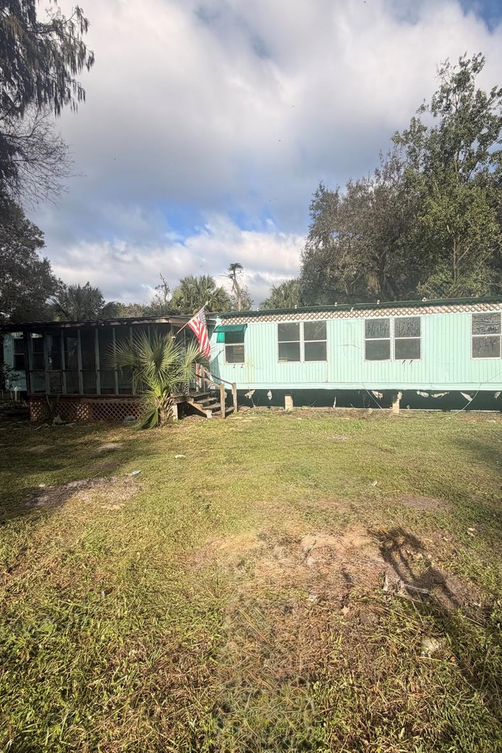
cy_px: 379
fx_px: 314
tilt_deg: -1.4
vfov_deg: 100.4
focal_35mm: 15
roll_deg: +1.4
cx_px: 264
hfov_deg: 77.3
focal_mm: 2.22
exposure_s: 1/549
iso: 40
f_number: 2.2
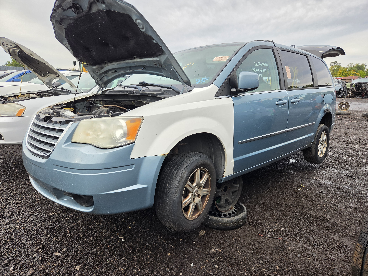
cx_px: 184
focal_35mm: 23
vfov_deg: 58.9
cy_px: 138
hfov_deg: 73.9
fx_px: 245
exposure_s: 1/682
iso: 80
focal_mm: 5.4
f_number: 1.8
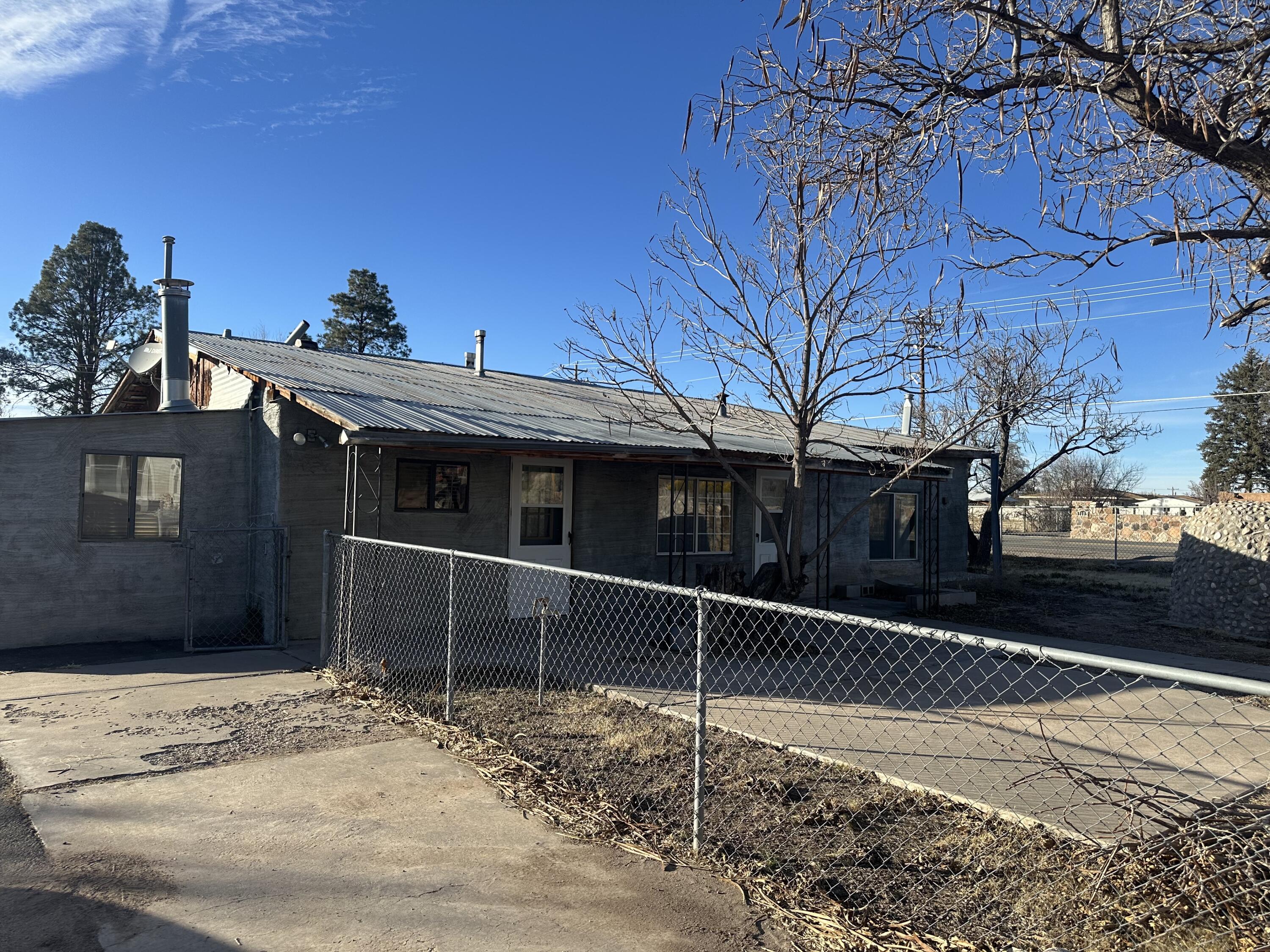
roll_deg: -1.7
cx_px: 635
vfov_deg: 56.8
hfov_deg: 71.6
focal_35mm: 24
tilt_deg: +2.0
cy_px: 476
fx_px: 881
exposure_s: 1/2525
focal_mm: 6.86
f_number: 1.78
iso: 80
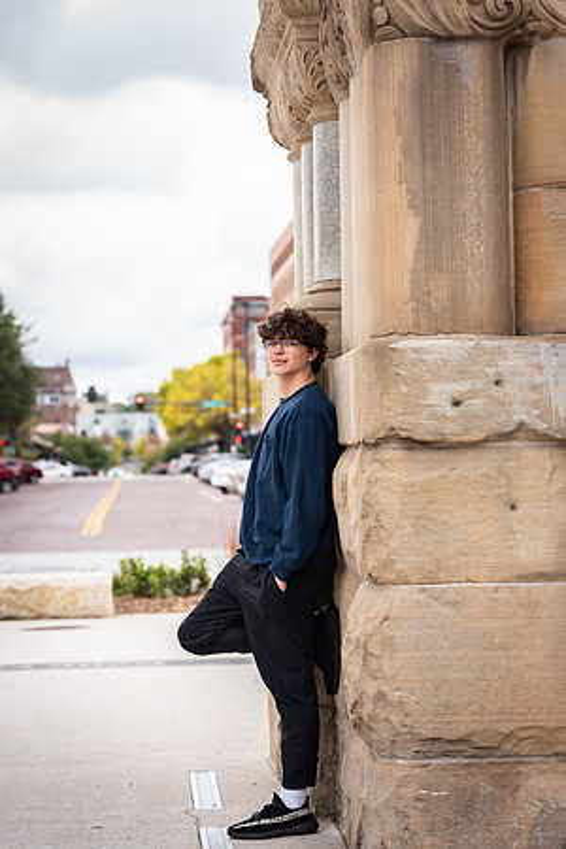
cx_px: 283
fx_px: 2004
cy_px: 424
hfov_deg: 16.1
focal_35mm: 85
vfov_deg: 23.9
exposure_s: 1/125
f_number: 3.5
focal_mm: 85
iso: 80
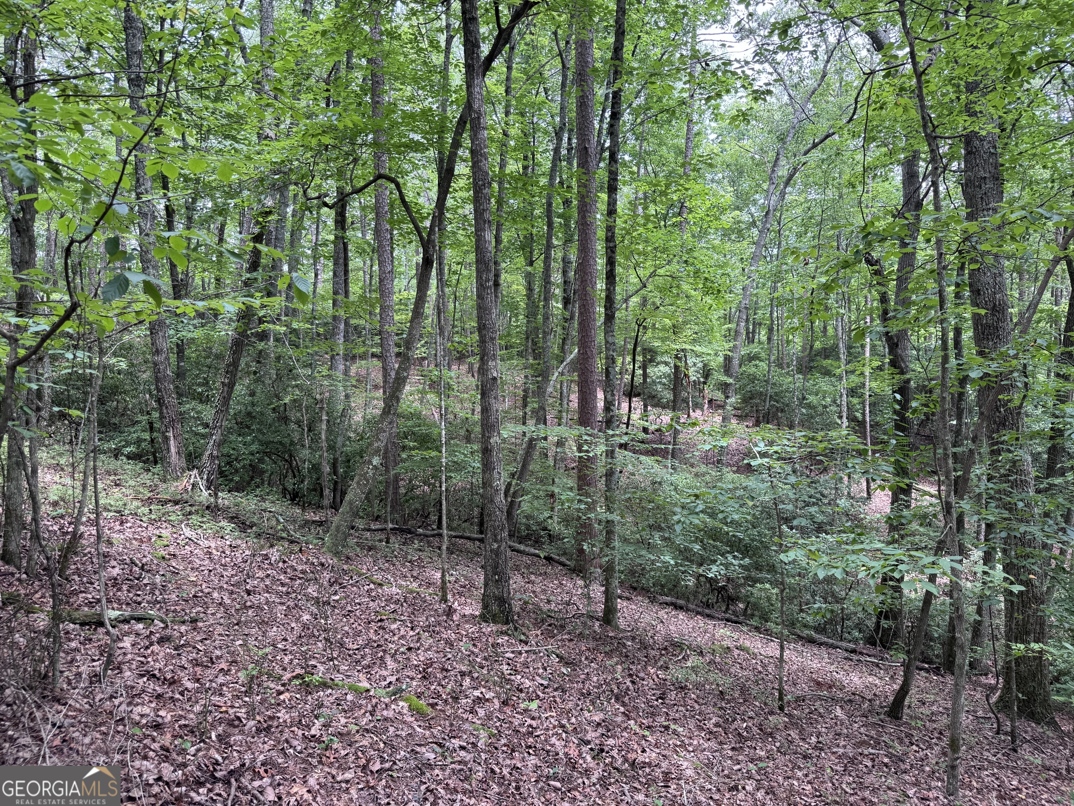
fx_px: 745
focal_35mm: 24
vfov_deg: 56.8
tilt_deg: +0.0
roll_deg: +0.9
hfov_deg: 71.6
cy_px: 403
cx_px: 537
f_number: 1.78
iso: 80
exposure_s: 1/121
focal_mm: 6.76
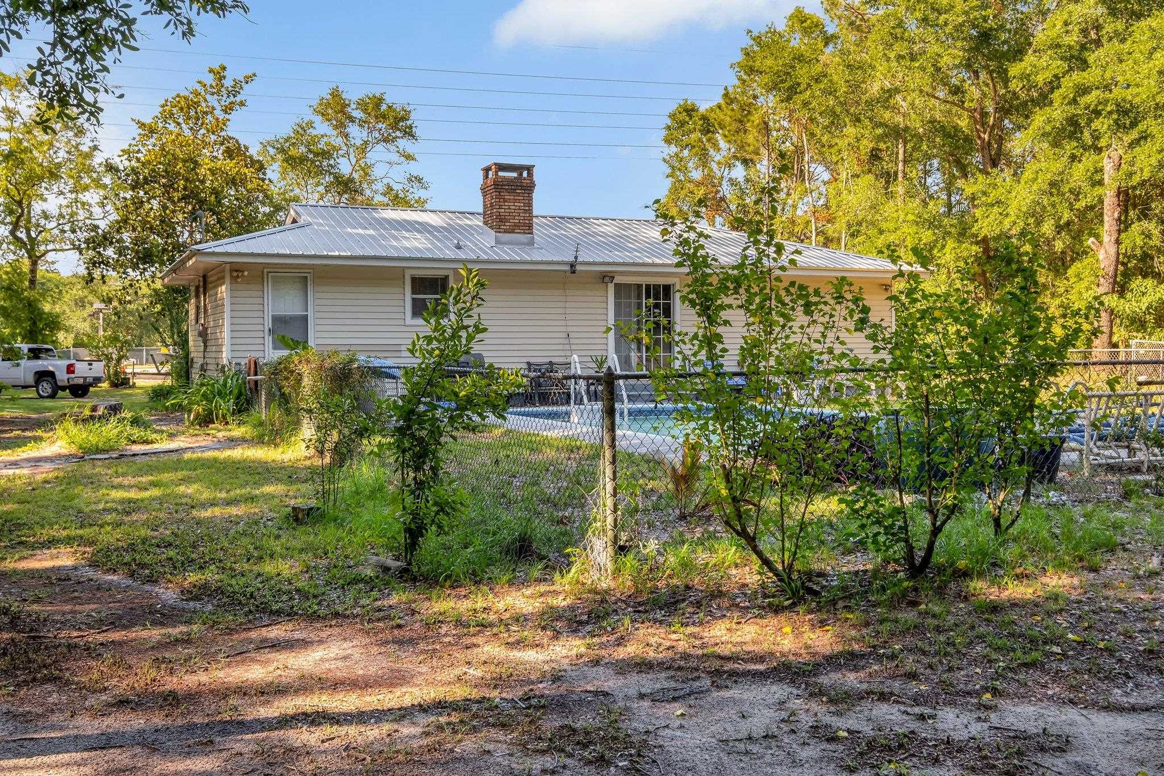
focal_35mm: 36
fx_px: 1164
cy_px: 388
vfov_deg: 36.9
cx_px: 582
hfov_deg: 53.1
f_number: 8
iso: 250
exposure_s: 1/45
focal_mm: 24
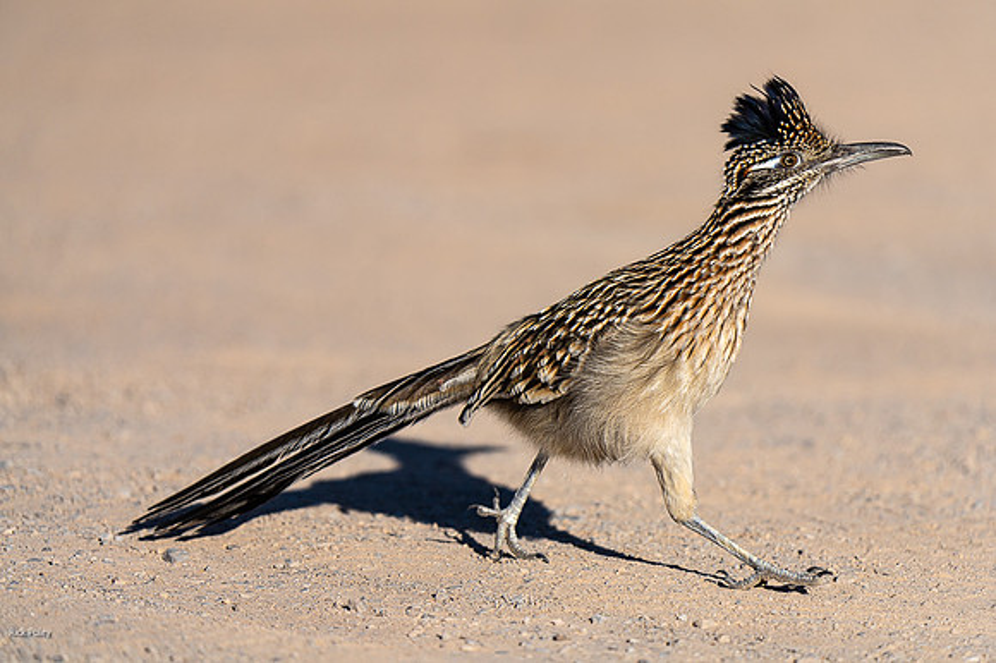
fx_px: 11060
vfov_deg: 3.4
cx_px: 498
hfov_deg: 5.2
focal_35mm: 400
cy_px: 332
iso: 160
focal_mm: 400
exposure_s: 1/1600
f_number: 6.3
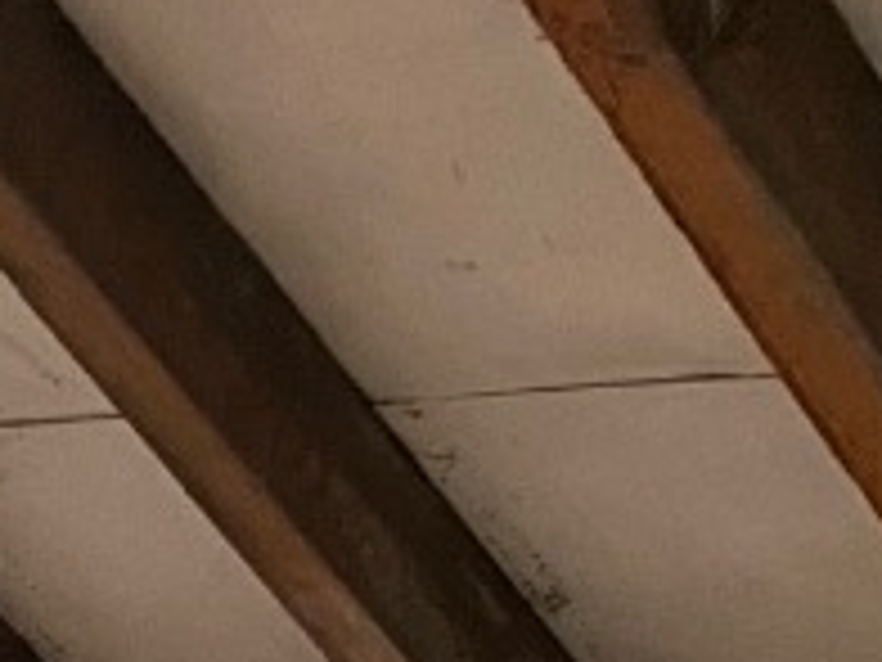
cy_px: 1495
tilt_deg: -7.9
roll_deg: -0.9
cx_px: -382
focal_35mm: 159
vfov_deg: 8.6
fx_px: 4051
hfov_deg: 11.9
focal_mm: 4.25
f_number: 1.8
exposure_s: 1/33
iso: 500
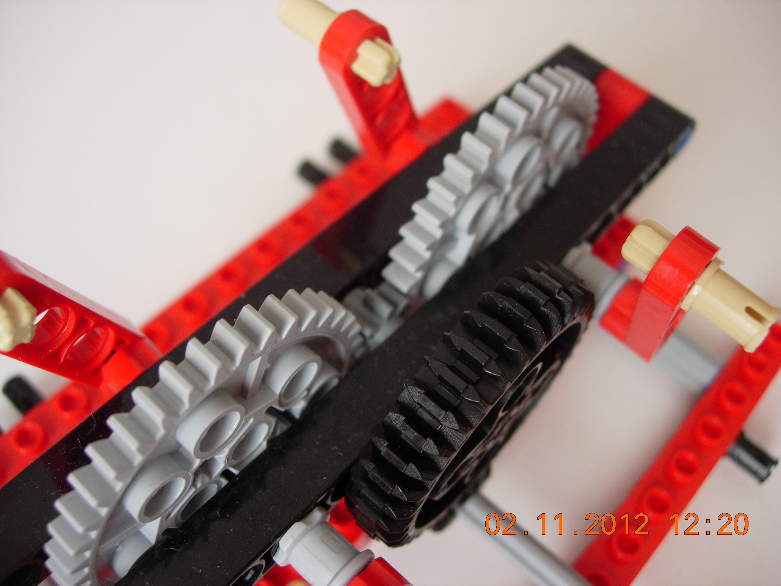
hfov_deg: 49.0
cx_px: 390
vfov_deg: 37.7
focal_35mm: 38
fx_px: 857
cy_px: 293
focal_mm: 7.8
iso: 64
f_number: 2.8
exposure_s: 1/65.8
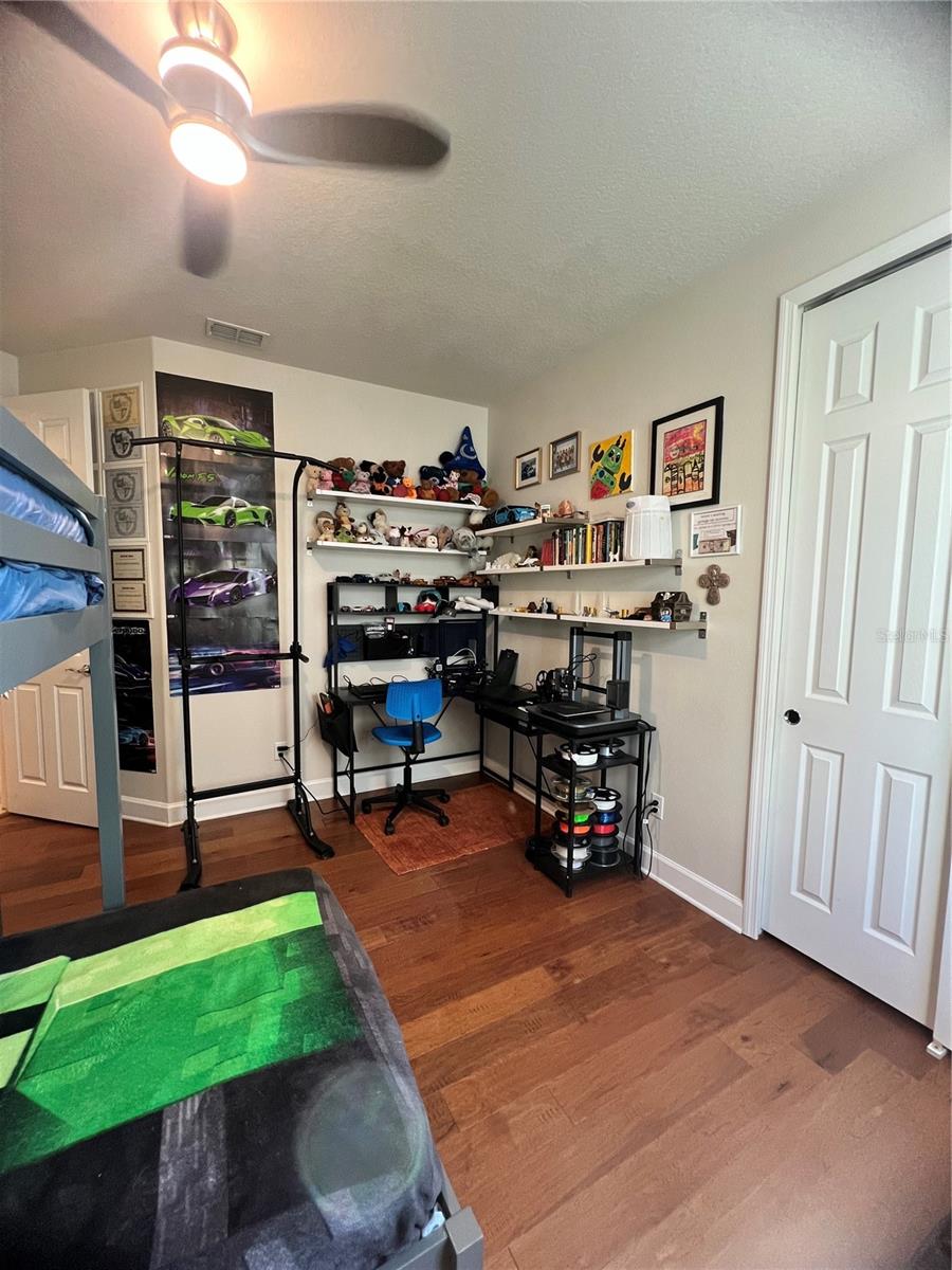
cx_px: 476
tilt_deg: -5.6
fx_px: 477
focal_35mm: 13
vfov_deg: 106.2
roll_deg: -0.2
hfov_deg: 89.9
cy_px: 635
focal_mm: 1.57
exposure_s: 1/60
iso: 160
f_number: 1.8
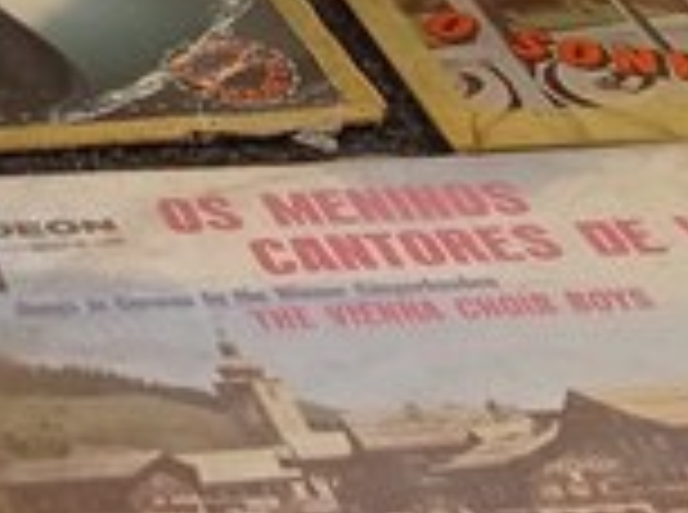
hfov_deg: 10.2
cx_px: -333
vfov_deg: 7.5
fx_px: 3728
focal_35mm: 188
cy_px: -562
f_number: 1.79
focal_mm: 4.7
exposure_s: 1/120
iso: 101
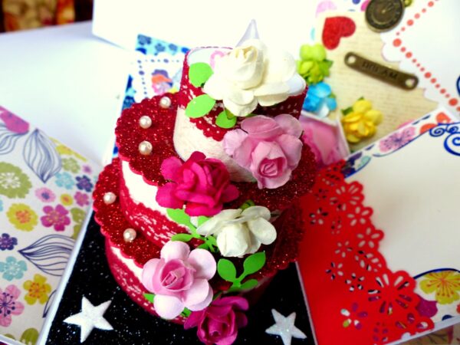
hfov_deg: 69.4
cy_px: 172
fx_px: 332
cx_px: 230
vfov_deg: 54.9
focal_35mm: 25
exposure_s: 1/60
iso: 125
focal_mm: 4.5
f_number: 2.8
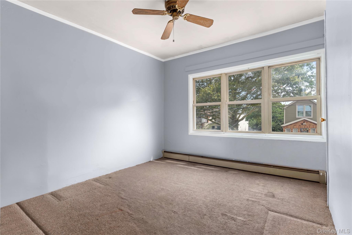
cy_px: 118
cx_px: 176
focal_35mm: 17
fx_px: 166
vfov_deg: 70.4
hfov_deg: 93.3
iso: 200
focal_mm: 17
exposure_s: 1/2
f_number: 11
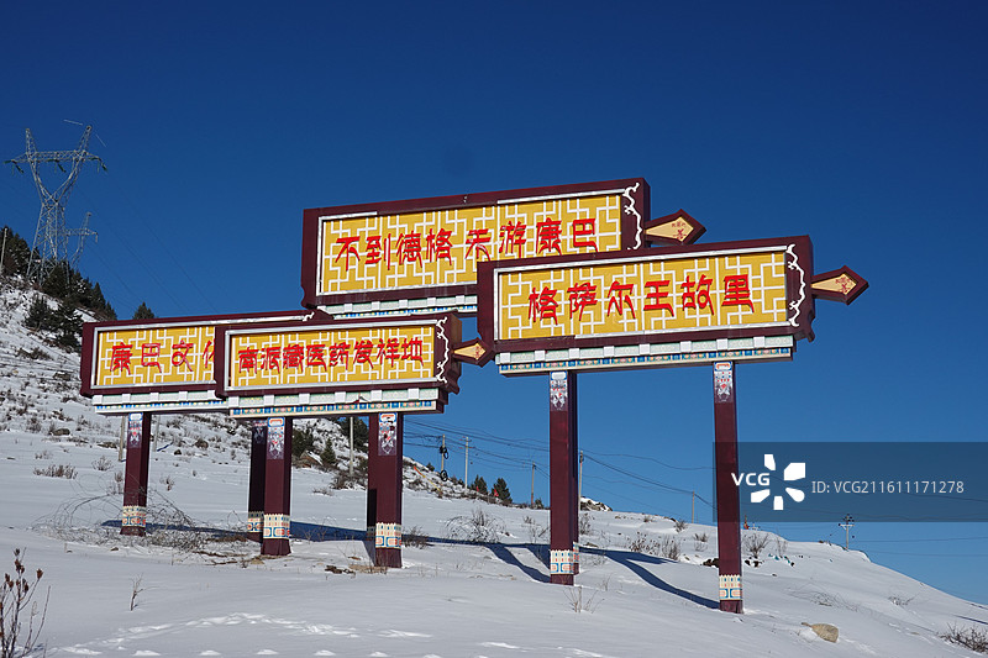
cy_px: 329
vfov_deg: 25.0
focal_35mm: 54
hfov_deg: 36.9
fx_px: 1482
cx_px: 494
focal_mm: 19.84
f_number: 7.1
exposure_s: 1/1000
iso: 125
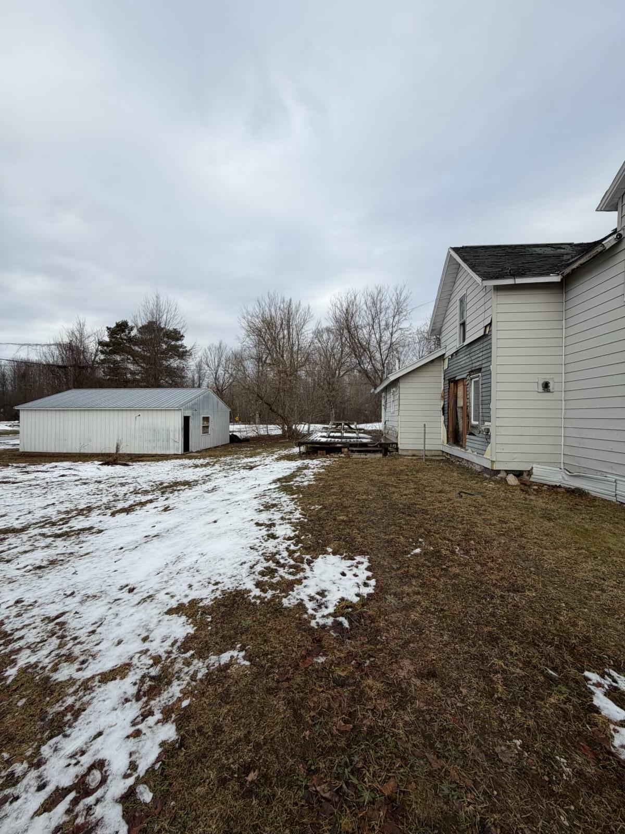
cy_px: 417
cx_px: 312
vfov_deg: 102.1
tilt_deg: -0.4
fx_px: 337
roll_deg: -0.5
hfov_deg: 85.7
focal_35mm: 14
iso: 25
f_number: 2.2
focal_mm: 2.22
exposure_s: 1/770
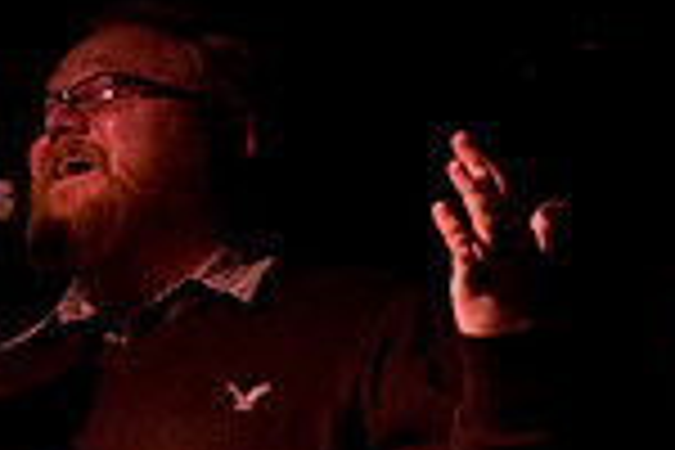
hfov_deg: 10.1
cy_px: 412
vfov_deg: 6.8
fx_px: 3805
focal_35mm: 203
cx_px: 508
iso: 1000
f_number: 2.8
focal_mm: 35
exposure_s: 1/60
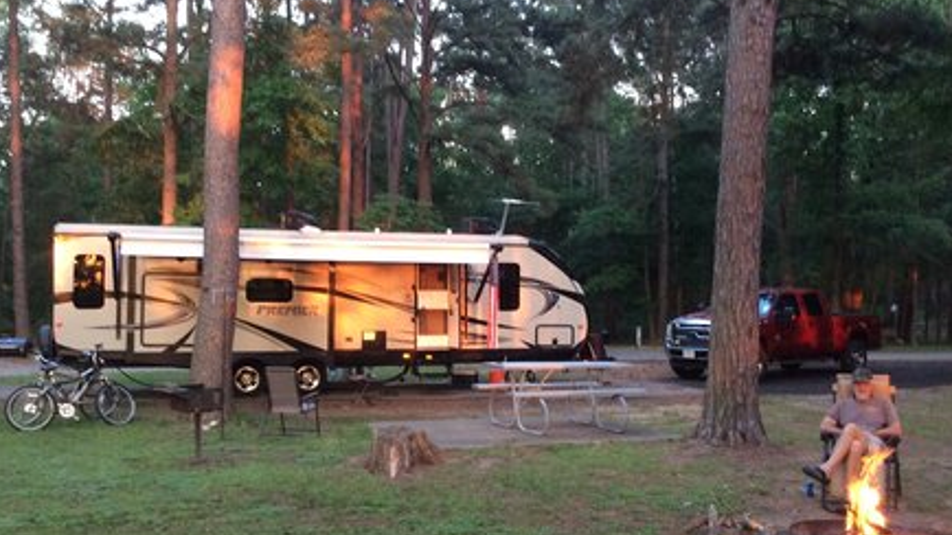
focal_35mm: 43
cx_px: 496
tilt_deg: +1.2
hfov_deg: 47.4
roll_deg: -0.5
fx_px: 1085
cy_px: 263
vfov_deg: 27.7
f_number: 2.4
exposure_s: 1/24
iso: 125
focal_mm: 3.3
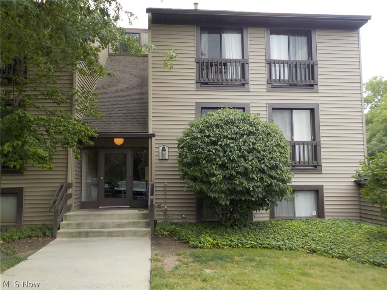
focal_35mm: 30
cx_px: 194
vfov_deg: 46.8
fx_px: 335
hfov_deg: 60.0
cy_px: 145
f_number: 3.3
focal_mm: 4.1
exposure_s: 1/250
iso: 125
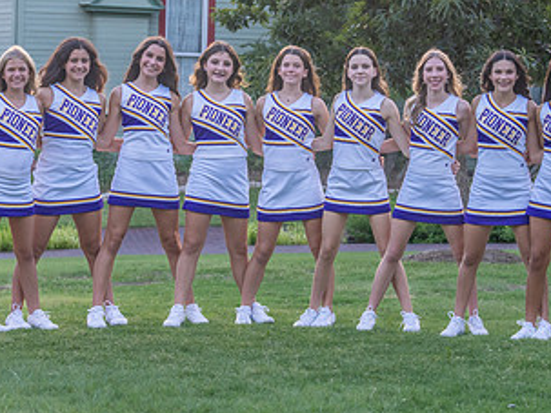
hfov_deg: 15.3
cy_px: 119
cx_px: 256
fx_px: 2053
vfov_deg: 11.5
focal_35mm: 129
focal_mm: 70
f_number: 4
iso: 1600
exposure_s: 1/320
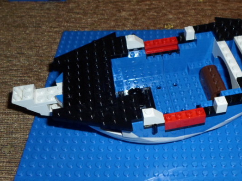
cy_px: 82
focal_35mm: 43
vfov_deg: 33.6
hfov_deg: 43.3
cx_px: 161
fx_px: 301
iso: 100
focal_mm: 4.5
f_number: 9.2
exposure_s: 1/10
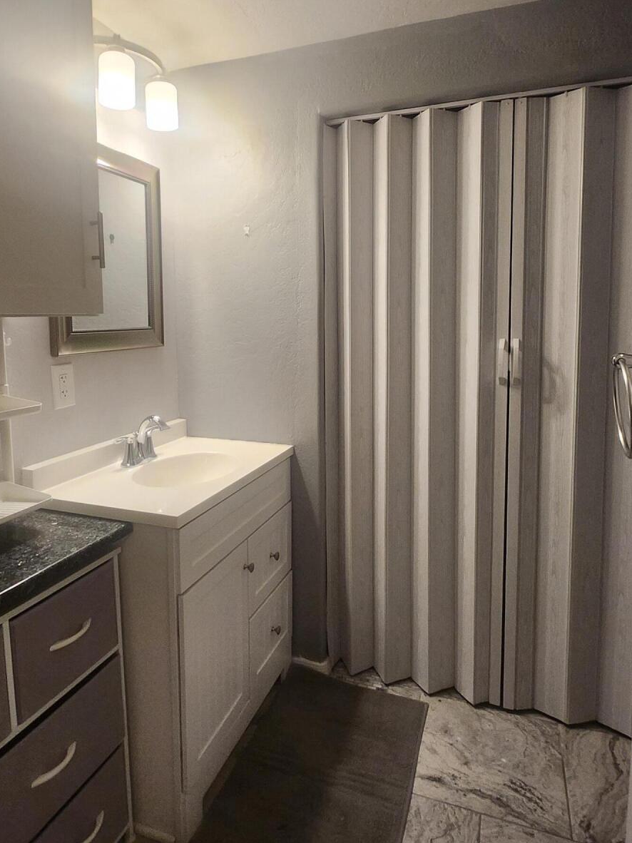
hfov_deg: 61.0
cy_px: 370
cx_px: 302
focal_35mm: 22
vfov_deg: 76.1
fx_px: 536
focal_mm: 1.74
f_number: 2.2
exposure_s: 1/60
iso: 160
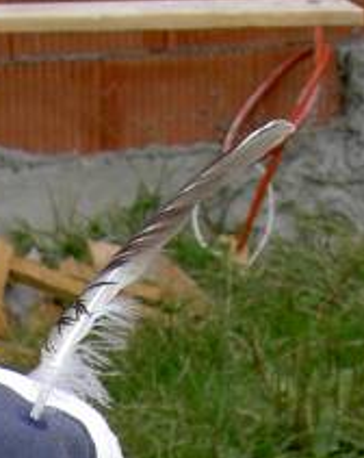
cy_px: 860
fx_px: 2755
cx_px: -39
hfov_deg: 7.5
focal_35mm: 204
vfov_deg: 9.0
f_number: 5.5
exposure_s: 1/160
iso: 100
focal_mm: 11.3
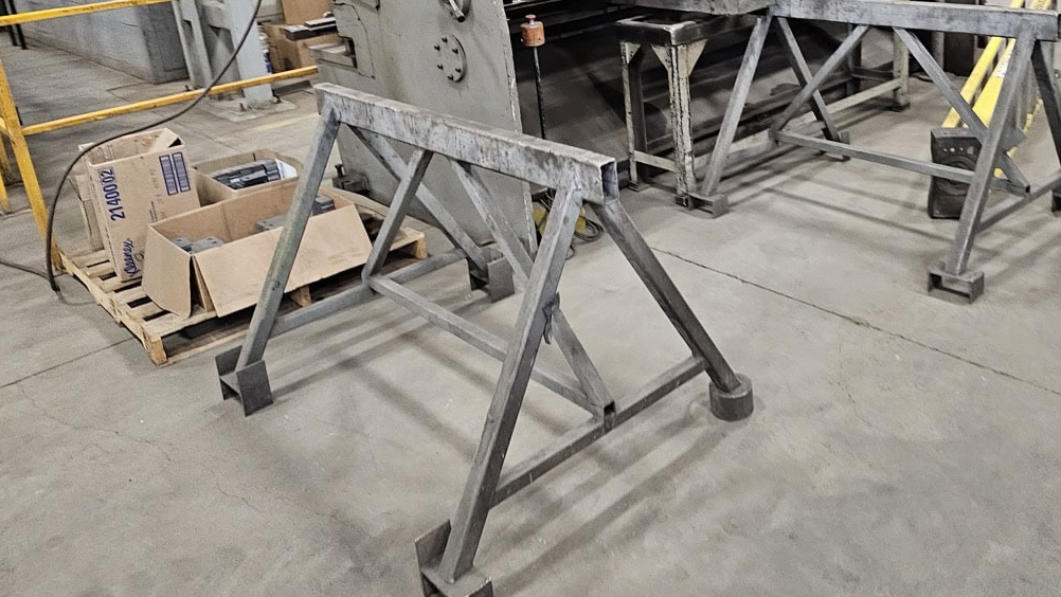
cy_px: 155
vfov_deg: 35.9
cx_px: 673
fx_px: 900
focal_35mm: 32
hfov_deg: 60.1
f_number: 1.7
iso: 1000
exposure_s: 1/100
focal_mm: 6.3
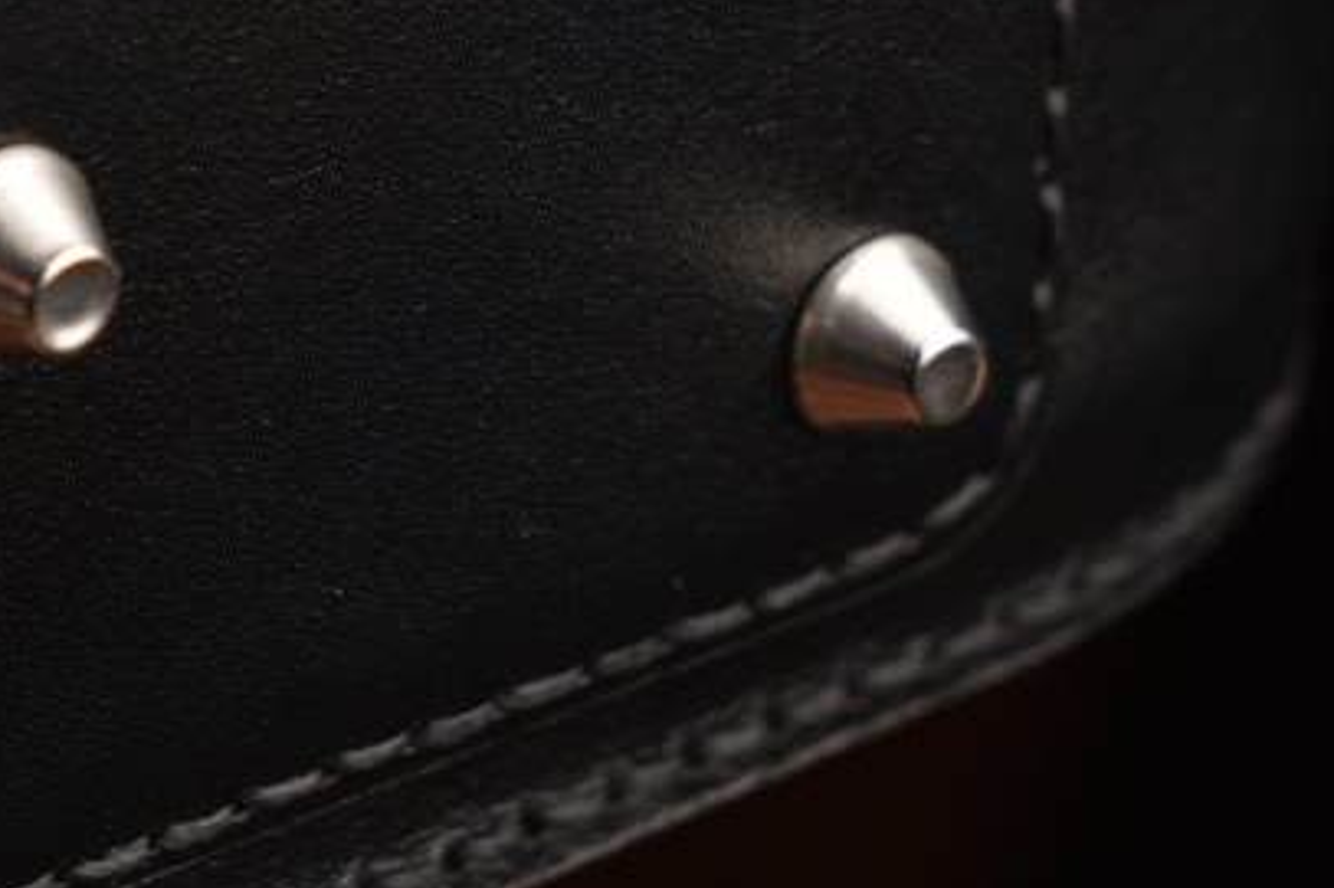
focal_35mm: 278
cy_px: 210
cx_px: -308
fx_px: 10297
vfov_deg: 4.9
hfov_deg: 7.3
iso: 100
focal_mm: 70
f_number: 7.1
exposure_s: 1/60
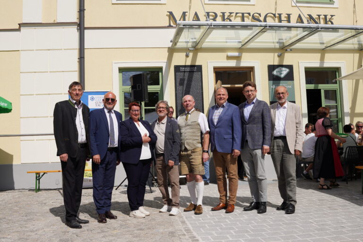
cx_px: 182
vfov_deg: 36.9
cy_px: 121
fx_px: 363
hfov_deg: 53.1
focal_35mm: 36
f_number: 5.6
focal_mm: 24
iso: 100
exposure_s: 1/1000
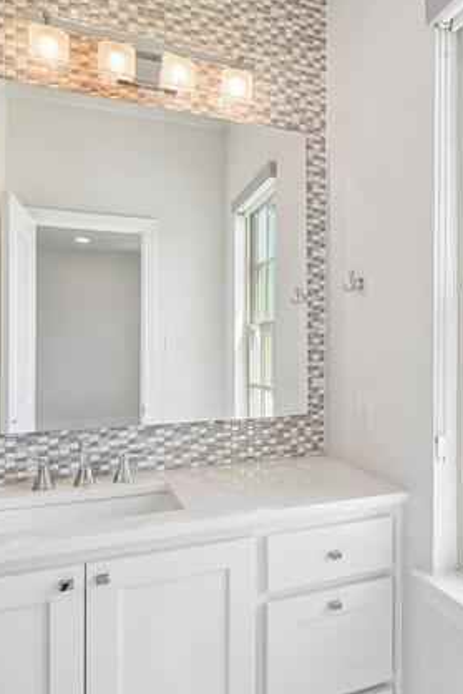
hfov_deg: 46.5
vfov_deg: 67.8
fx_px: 516
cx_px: 350
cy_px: 345
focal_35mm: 27
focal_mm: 17.5
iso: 400
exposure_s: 1/400
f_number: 8
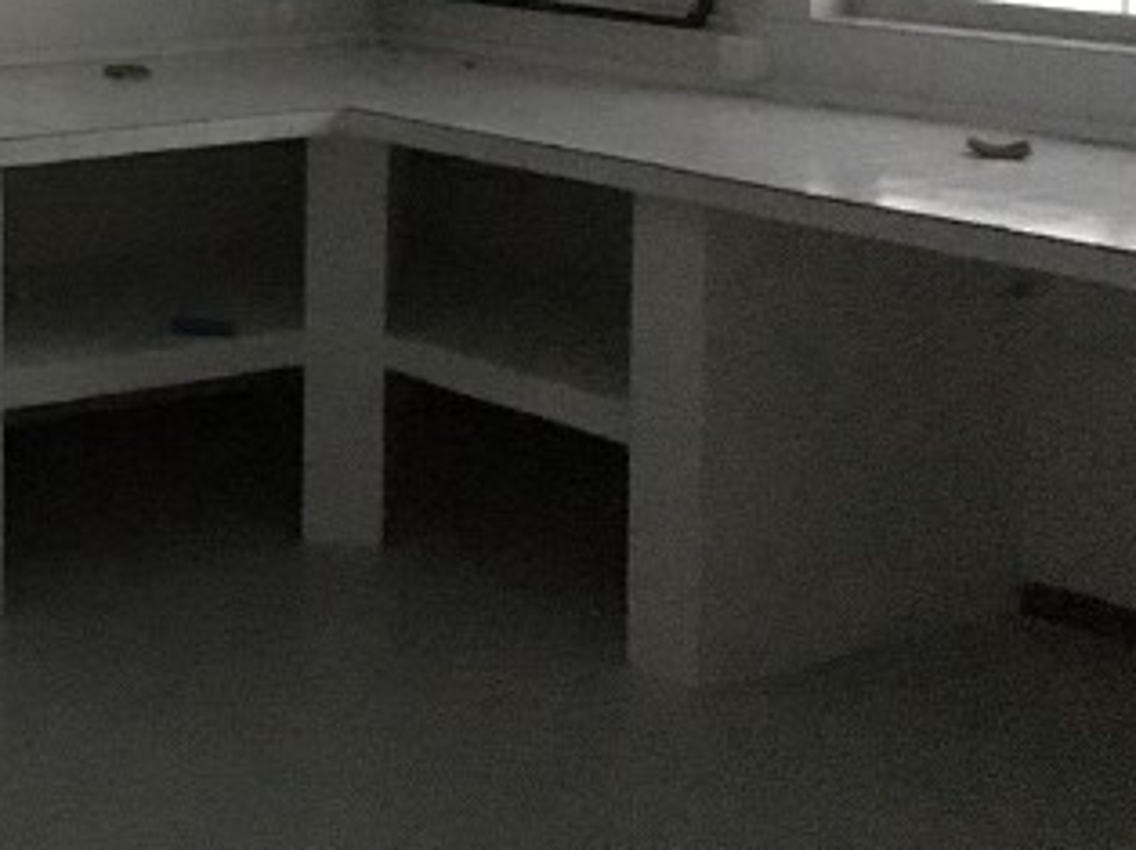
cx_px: -94
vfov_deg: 19.2
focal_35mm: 74
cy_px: -36
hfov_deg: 24.7
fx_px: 2427
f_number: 2.2
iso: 2000
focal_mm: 4.15
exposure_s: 1/17
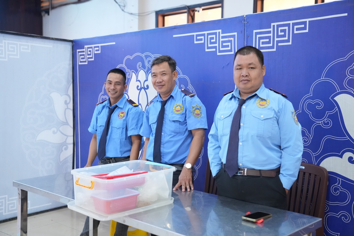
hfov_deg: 46.4
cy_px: 118
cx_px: 177
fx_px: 413
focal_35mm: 42
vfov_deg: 31.9
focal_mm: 42
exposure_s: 1/200
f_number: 2.8
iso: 5000
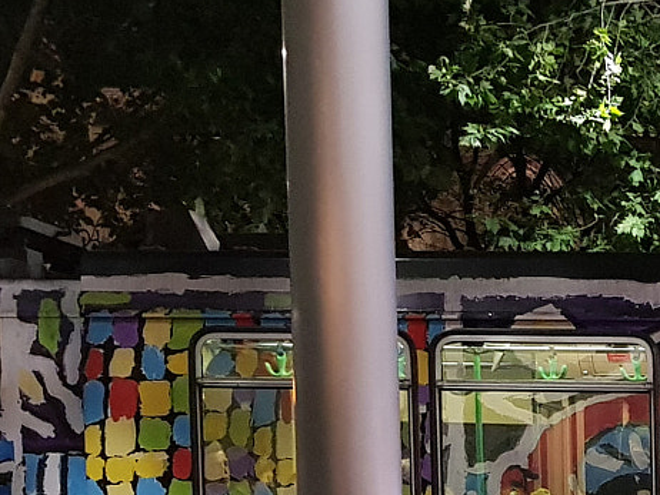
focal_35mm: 90
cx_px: 1074
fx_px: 1717
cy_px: 769
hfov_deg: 18.5
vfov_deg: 15.1
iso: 250
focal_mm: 4.2
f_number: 1.7
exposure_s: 1/10
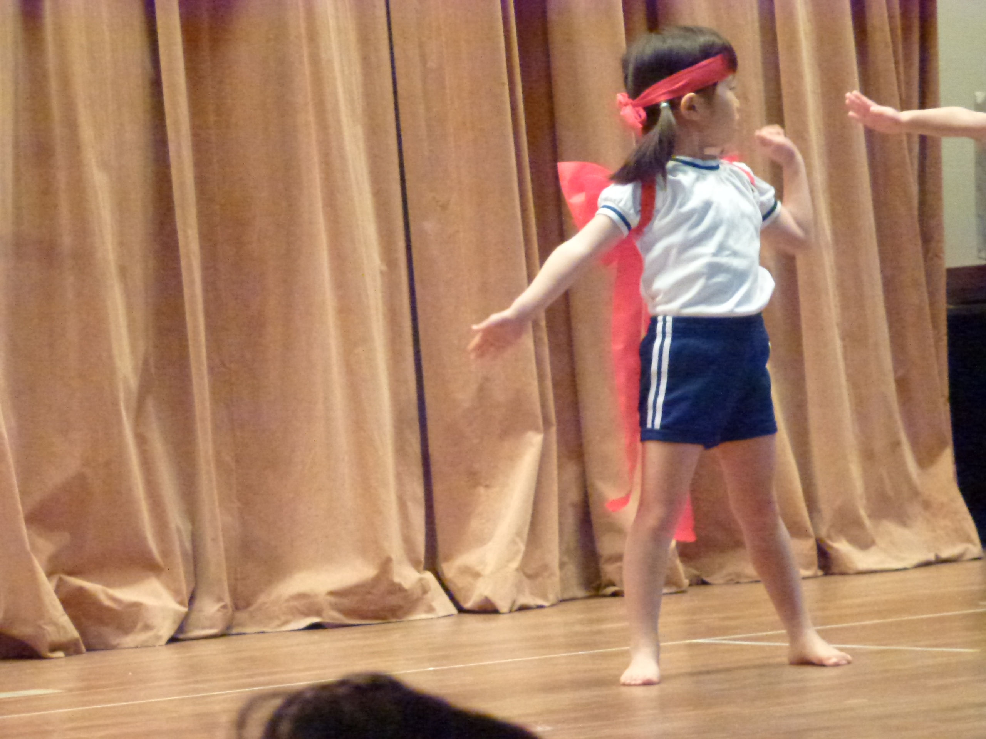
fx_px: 4785
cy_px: 370
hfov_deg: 11.8
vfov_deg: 8.8
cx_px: 493
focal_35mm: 168
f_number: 5.4
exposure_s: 1/50
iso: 1600
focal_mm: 30.1
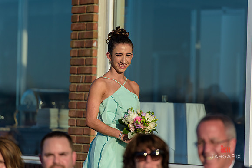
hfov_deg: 10.3
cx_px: 126
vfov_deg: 6.9
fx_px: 1400
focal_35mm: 200
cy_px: 84
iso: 200
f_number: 3.5
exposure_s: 1/3200
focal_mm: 200
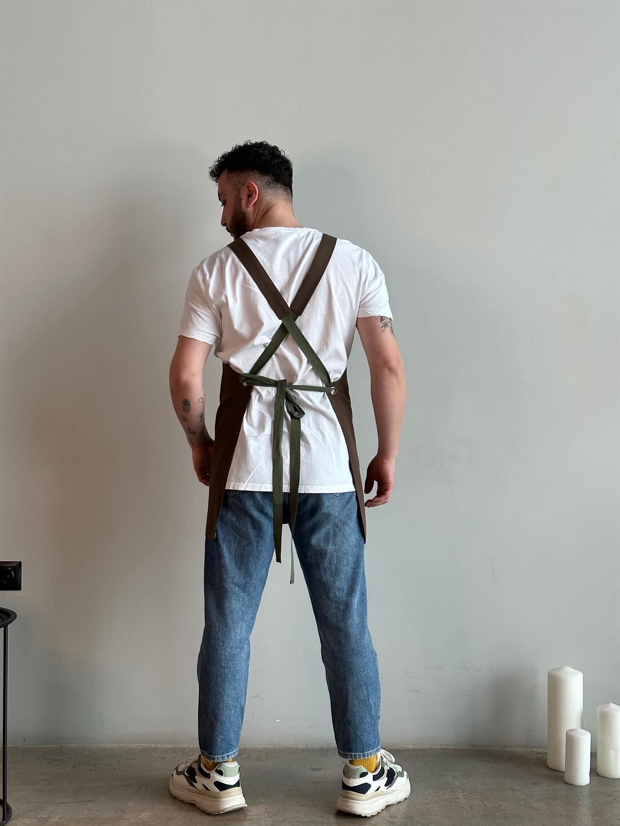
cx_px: 310
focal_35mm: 48
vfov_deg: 39.7
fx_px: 1146
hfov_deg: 30.3
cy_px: 413
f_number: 1.78
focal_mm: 6.86
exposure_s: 1/100
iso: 64
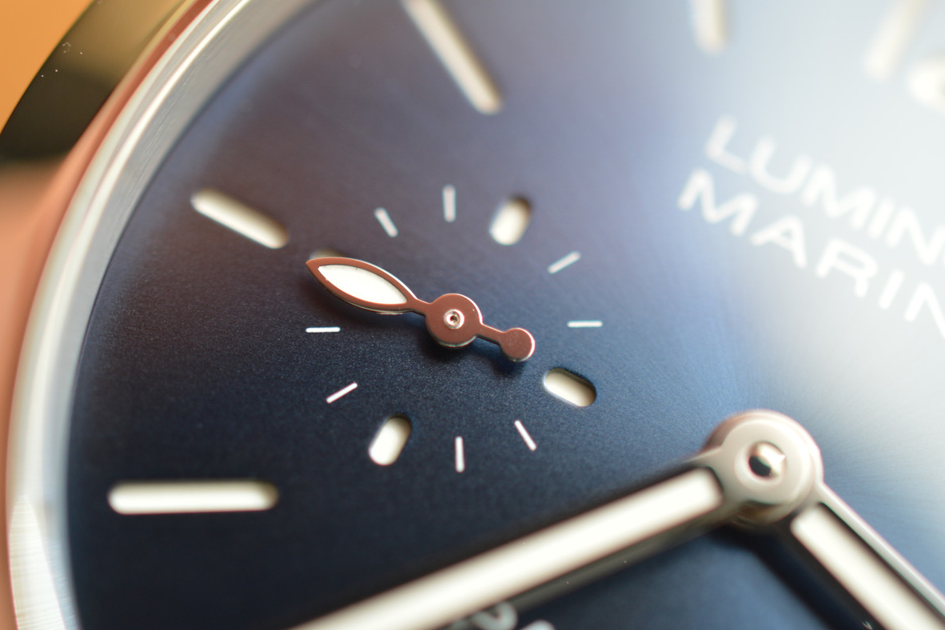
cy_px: 317
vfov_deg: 22.3
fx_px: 1601
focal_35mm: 61
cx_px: 467
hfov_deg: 32.9
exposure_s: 1/125
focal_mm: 40
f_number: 5.6
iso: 360
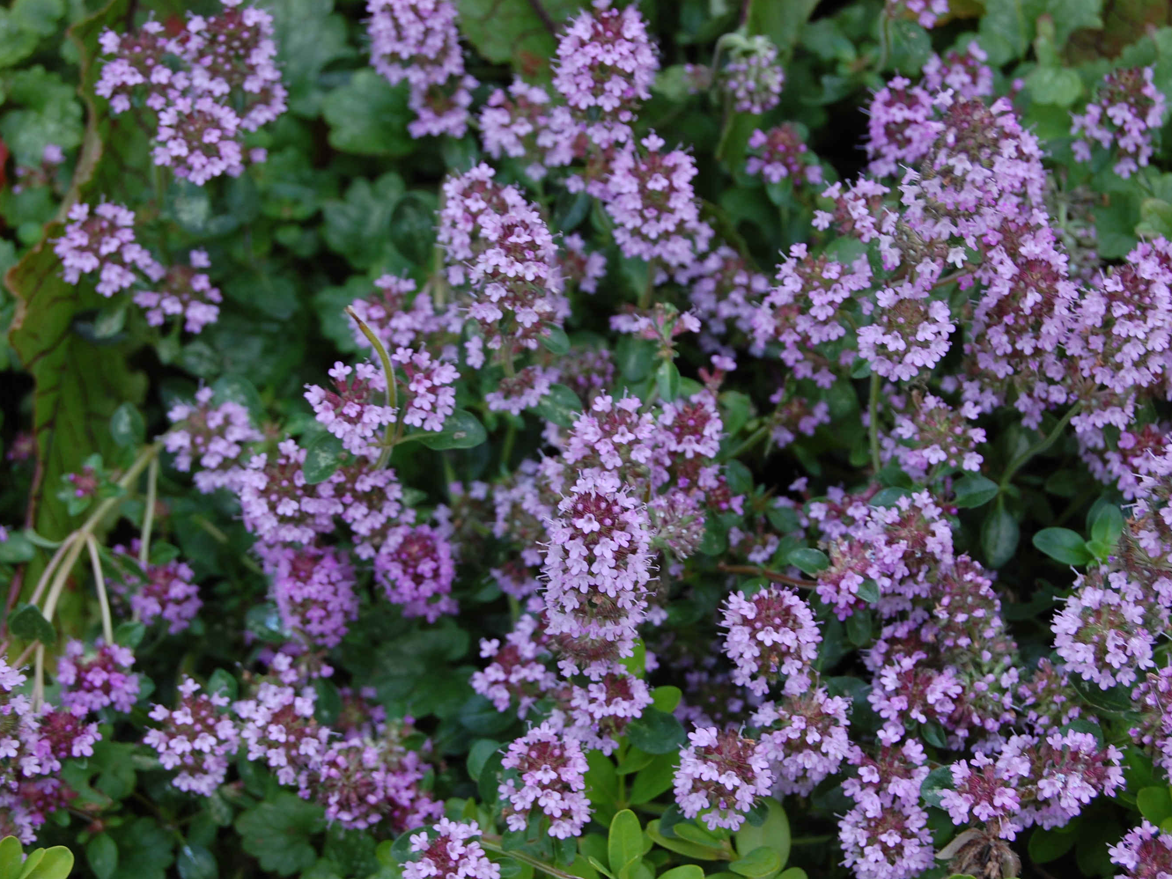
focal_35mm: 90
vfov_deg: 16.5
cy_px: 439
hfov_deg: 21.9
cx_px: 629
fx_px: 3032
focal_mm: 55
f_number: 8
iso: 200
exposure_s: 1/80
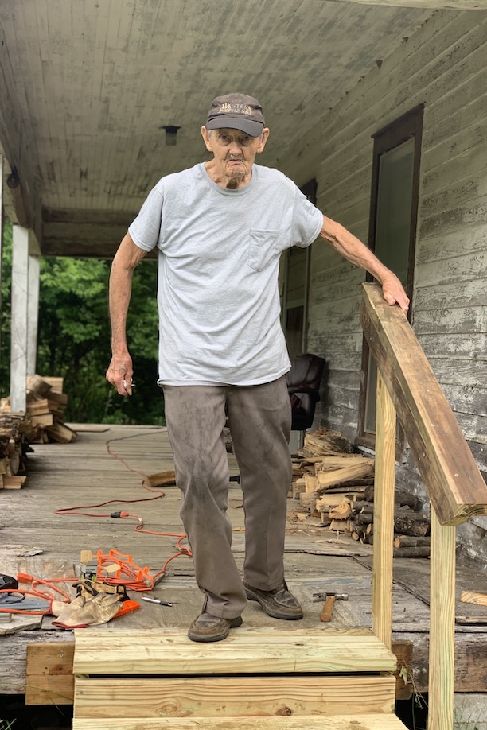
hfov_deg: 24.6
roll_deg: -1.5
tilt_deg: +2.1
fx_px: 1116
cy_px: 366
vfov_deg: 36.2
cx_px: 272
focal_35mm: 55
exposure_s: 1/122
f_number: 2.4
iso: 40
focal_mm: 6
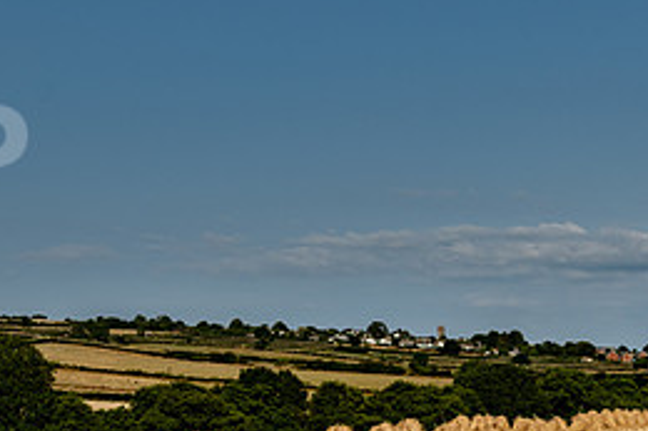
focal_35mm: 81
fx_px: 1457
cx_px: 364
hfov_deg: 25.1
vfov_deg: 16.4
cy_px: 450
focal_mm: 35
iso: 64
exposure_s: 1/2000
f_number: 5.6
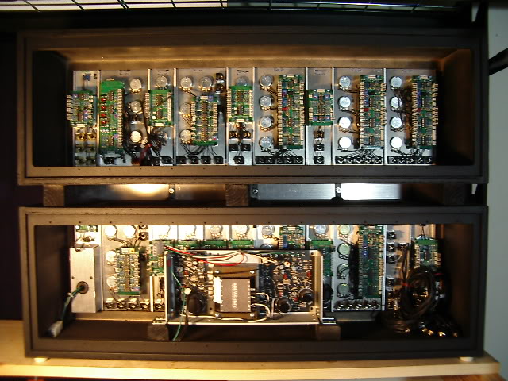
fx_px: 558
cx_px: 254
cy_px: 190
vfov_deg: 37.7
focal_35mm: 38
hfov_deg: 49.0
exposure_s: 1/20
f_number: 2.6
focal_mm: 5.8
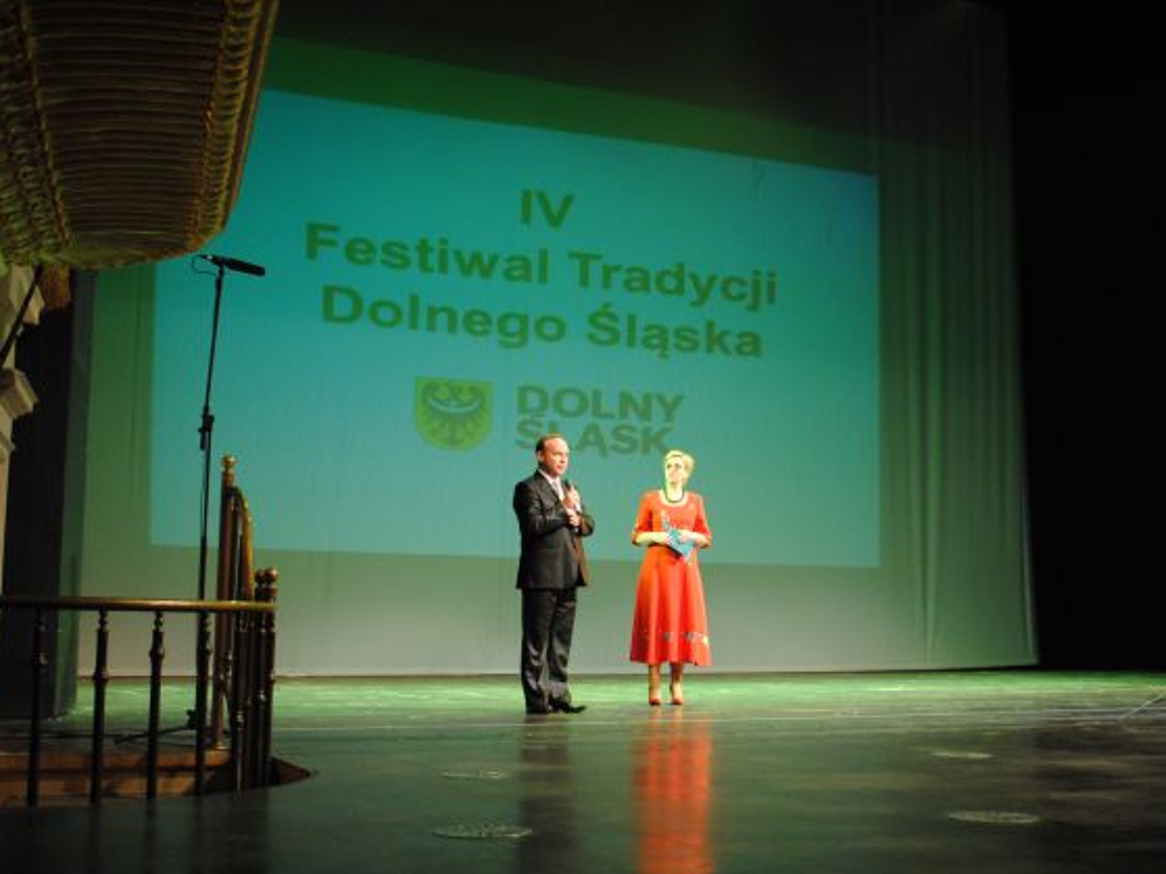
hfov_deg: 43.8
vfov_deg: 33.6
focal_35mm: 43
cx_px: 615
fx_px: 1448
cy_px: 444
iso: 800
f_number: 4.2
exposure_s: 1/15
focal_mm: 26
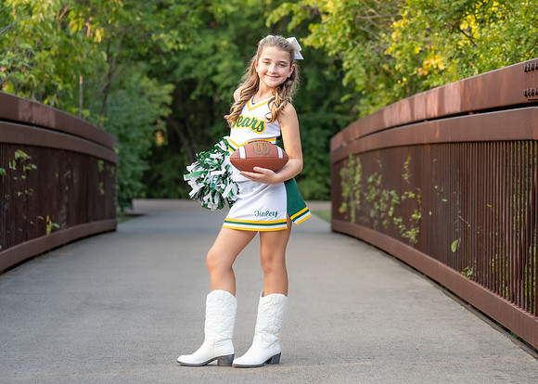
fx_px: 1463
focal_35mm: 96
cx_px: 300
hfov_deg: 20.8
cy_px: 178
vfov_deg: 15.0
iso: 640
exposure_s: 1/1000
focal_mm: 70
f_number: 2.8
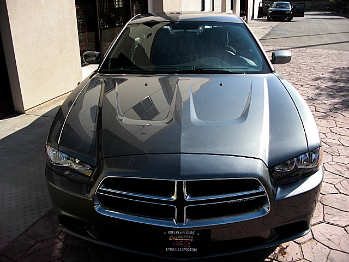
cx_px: 174
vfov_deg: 39.7
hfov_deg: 51.4
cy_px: 131
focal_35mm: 36
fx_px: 363
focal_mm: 6.3
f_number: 2.8
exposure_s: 1/640
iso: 50
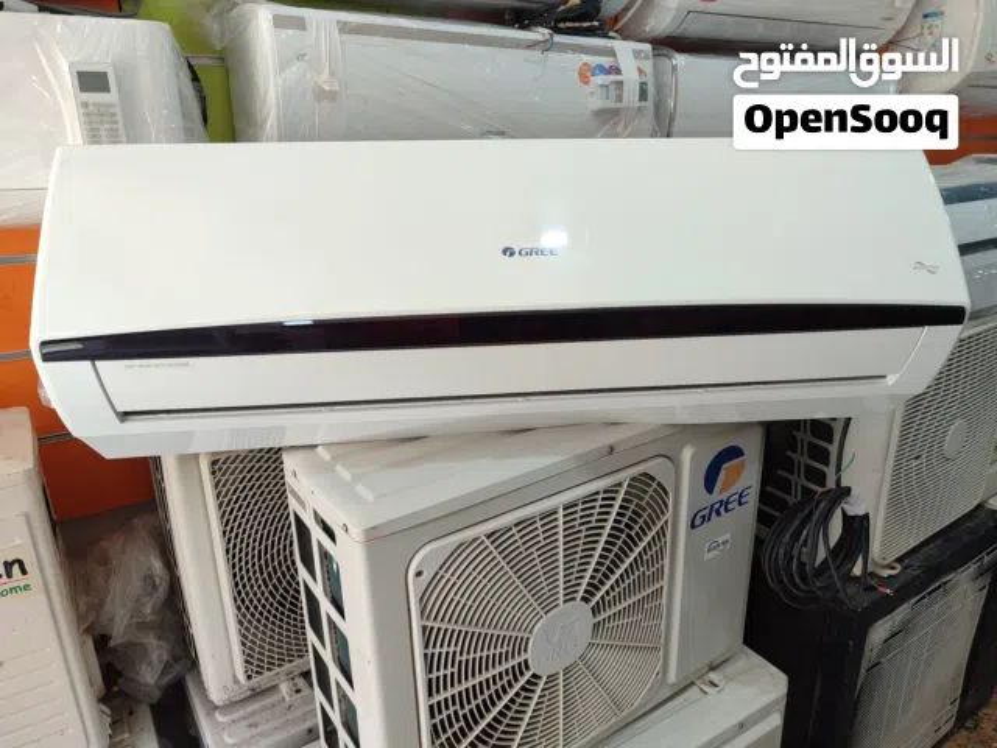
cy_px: 374
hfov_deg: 69.4
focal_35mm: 25
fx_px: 720
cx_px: 498
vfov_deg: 54.9
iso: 272
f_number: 1.89
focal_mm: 5.95
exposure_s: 1/100
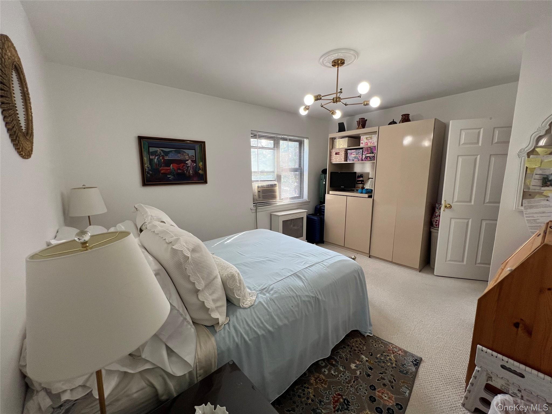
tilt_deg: -9.3
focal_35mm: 13
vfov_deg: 89.9
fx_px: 207
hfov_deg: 106.2
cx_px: 276
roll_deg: +0.6
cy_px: 207
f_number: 1.8
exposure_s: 1/120
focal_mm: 1.57
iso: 100
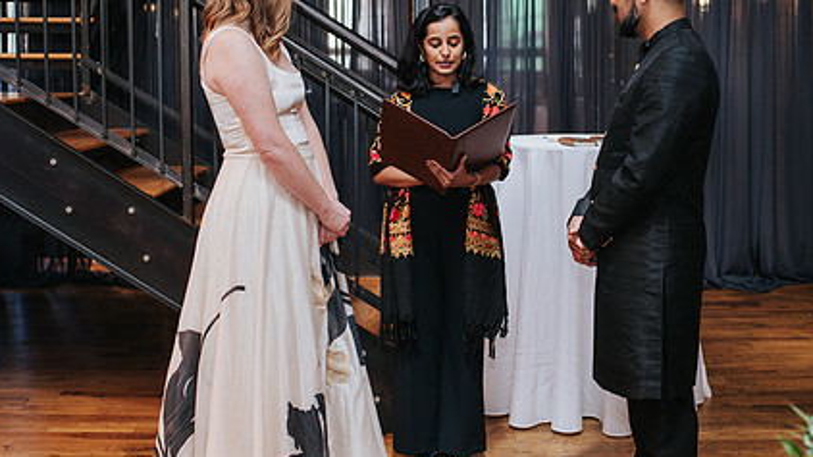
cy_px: 179
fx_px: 1121
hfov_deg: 39.8
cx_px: 455
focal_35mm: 52
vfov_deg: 23.0
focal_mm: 35
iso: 800
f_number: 3.2
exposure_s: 1/200
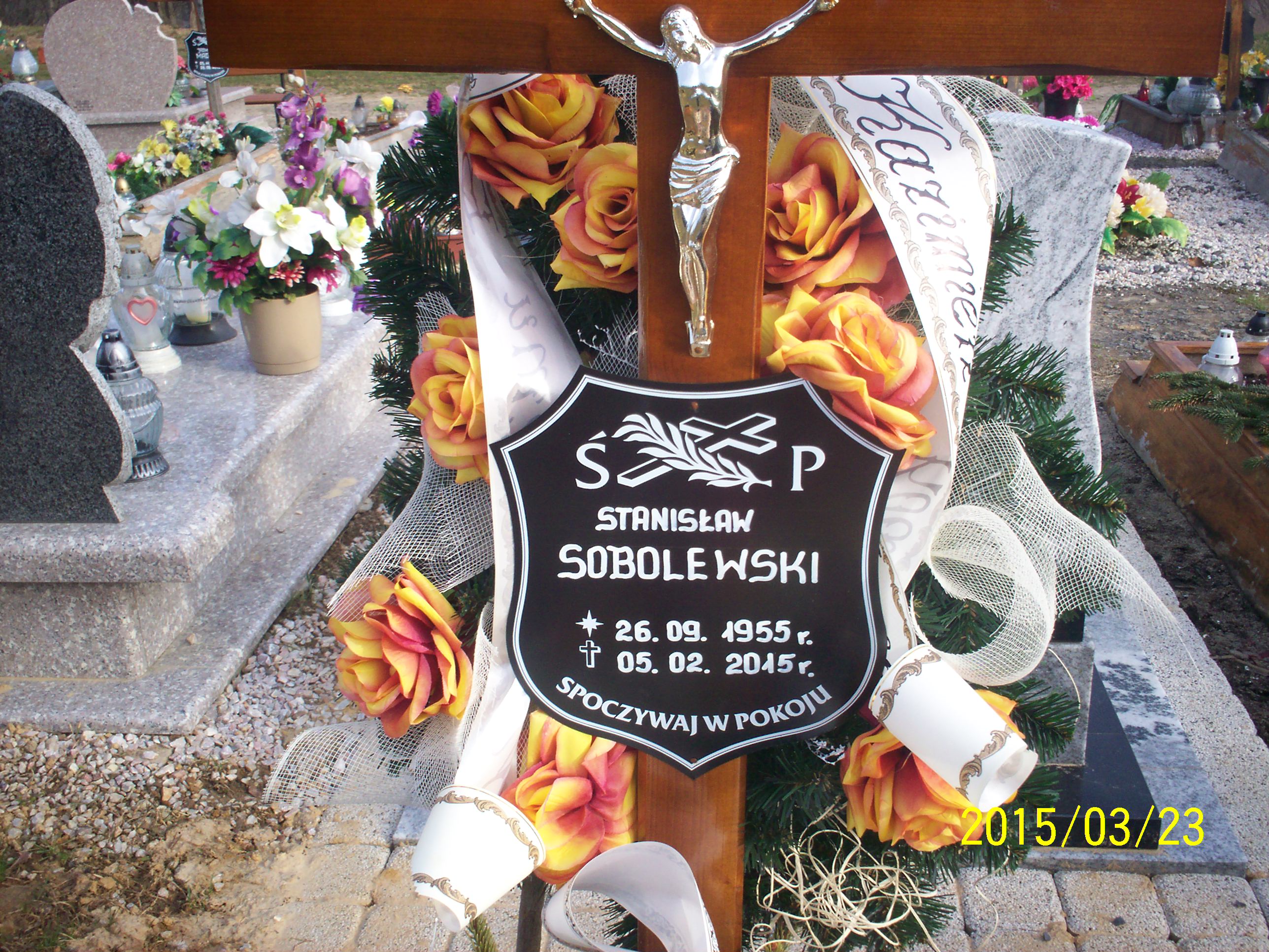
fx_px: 1320
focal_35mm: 36
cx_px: 634
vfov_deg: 39.7
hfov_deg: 51.4
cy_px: 476
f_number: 4.5
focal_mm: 6
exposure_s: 1/182
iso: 100
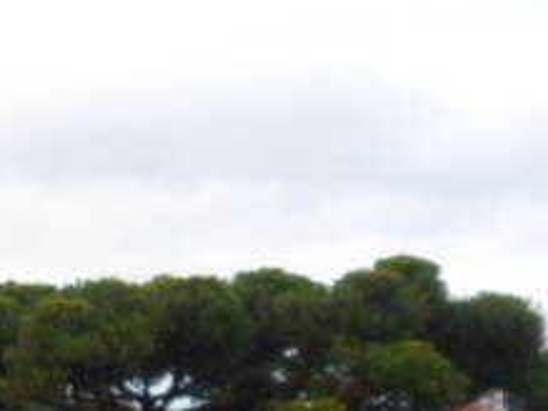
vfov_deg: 12.5
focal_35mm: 117
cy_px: 429
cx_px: -410
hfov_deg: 14.9
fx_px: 1851
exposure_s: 1/750
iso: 80
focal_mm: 4.5
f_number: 2.5
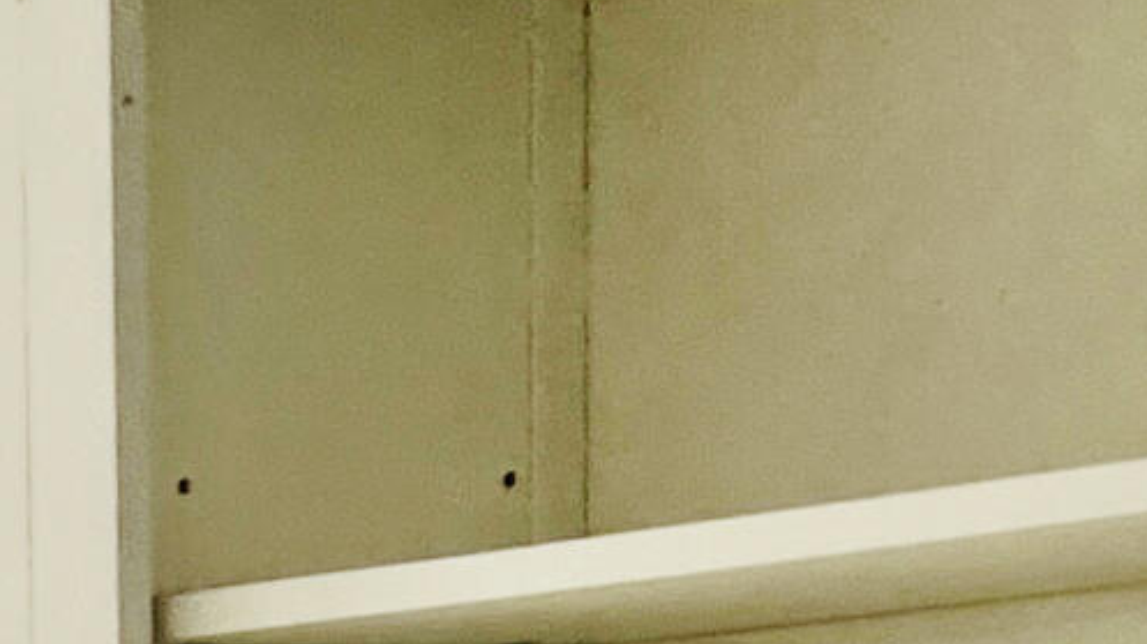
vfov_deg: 6.4
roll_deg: +0.4
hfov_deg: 10.4
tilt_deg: -8.3
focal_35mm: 171
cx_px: -1842
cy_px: 2005
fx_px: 5198
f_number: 1.5
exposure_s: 1/646
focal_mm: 5.7
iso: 50
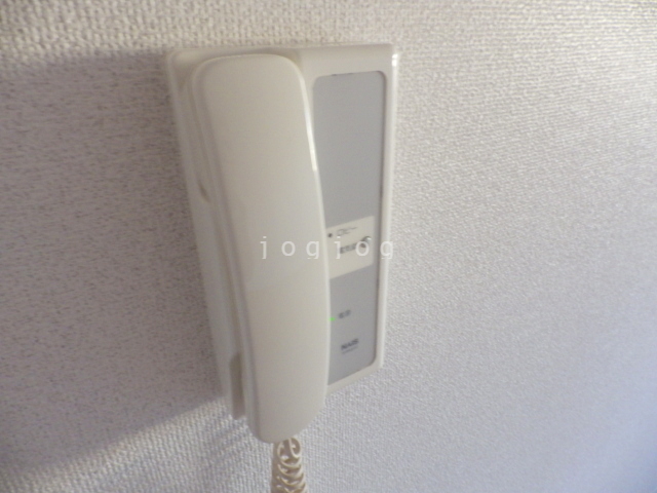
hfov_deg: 76.4
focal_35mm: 22
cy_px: 246
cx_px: 328
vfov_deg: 61.1
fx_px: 418
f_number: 3.1
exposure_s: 1/45
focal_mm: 4
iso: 250
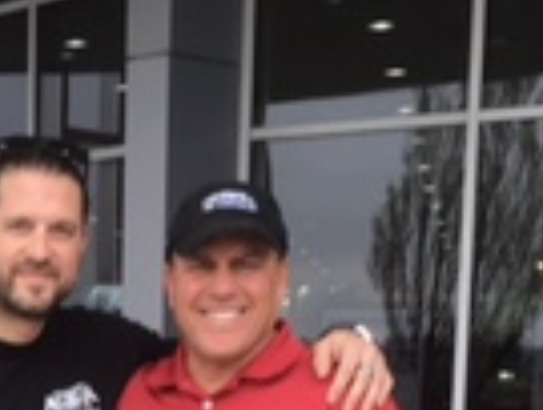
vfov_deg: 10.1
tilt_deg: -8.4
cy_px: 824
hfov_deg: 13.8
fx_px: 2155
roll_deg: +0.2
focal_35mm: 137
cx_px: -185
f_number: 2.2
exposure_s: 1/120
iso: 32
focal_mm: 4.15
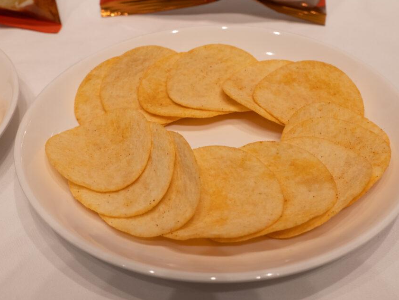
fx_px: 577
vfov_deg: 29.1
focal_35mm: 50
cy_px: 131
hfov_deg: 38.1
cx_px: 226
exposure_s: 1/100
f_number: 13
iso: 1000
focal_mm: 36
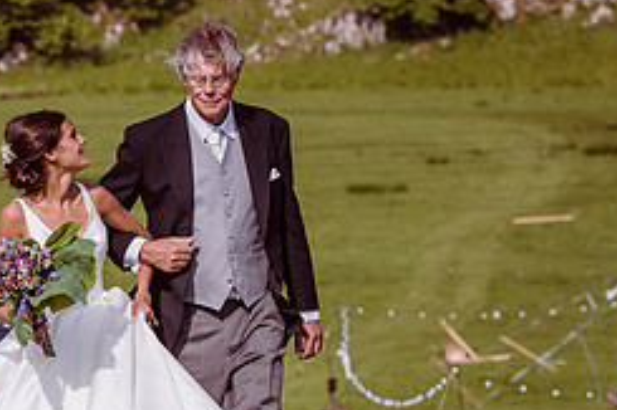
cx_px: 8
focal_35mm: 275
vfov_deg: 5.0
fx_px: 4710
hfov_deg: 7.5
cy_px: 208
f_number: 5.6
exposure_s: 1/4000
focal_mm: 116
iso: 320
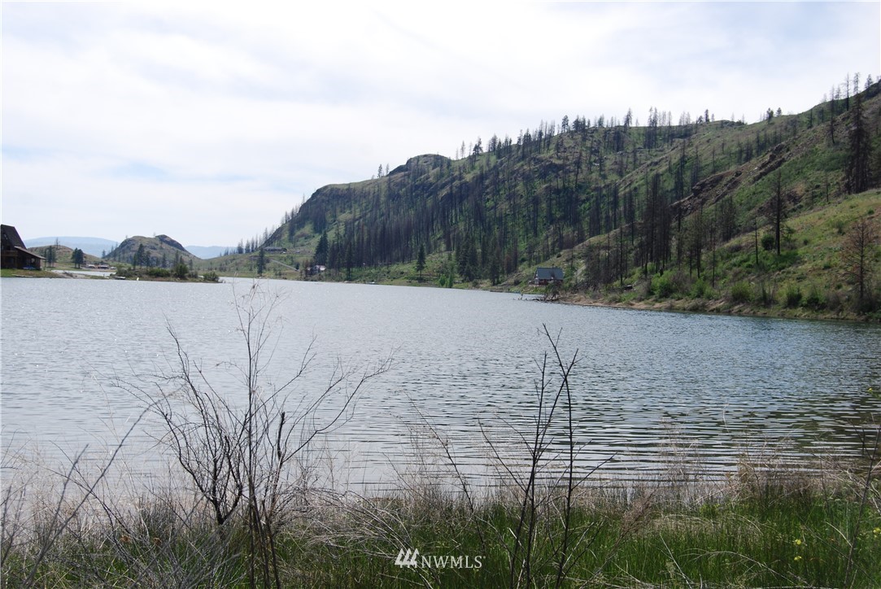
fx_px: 1139
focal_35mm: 46
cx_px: 440
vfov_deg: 29.0
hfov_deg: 42.3
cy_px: 294
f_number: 8
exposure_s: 1/250
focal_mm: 31
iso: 100
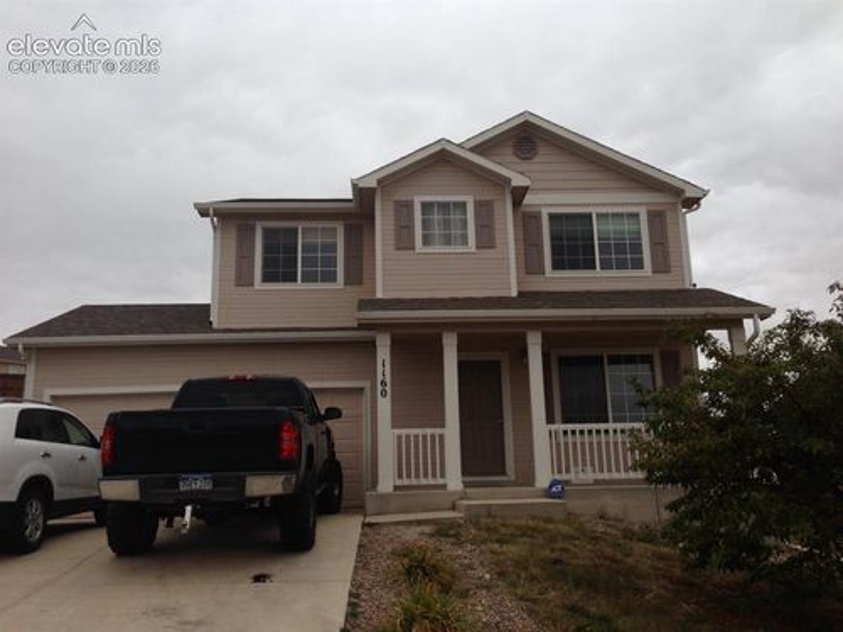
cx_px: 422
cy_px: 316
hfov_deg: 55.4
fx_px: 804
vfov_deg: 42.9
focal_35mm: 33
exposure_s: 1/385
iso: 50
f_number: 2.4
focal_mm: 4.12
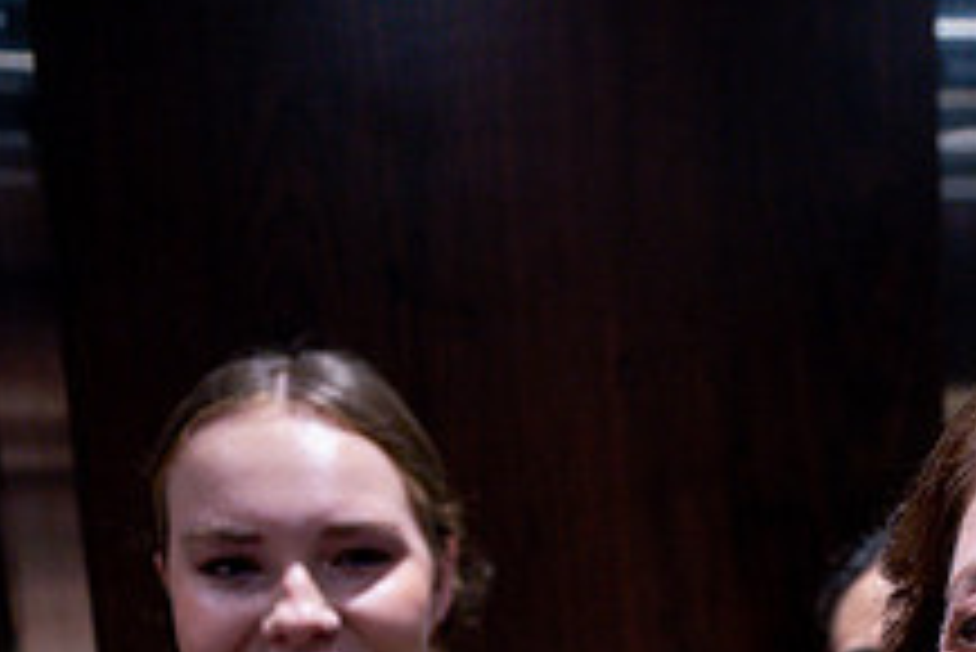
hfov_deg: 28.5
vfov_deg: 19.8
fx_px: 1736
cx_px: 1070
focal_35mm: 64
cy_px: 821
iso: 1600
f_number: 2.8
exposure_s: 1/160
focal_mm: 24
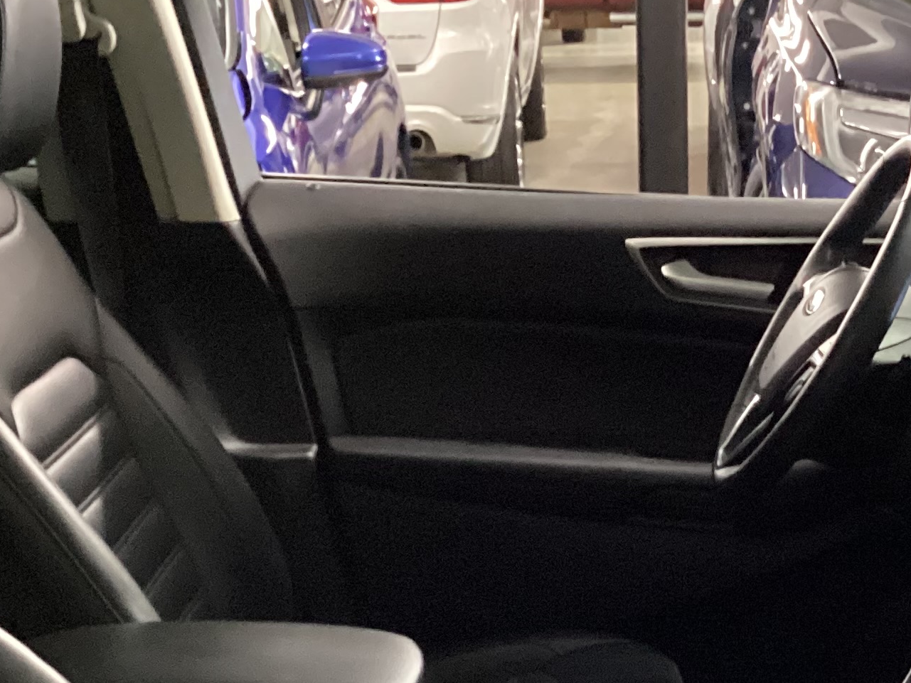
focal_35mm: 79
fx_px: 2079
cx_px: 642
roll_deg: +1.3
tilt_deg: -24.3
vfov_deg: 18.0
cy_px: 758
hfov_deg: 24.5
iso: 500
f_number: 2.4
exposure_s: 1/25
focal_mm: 3.3
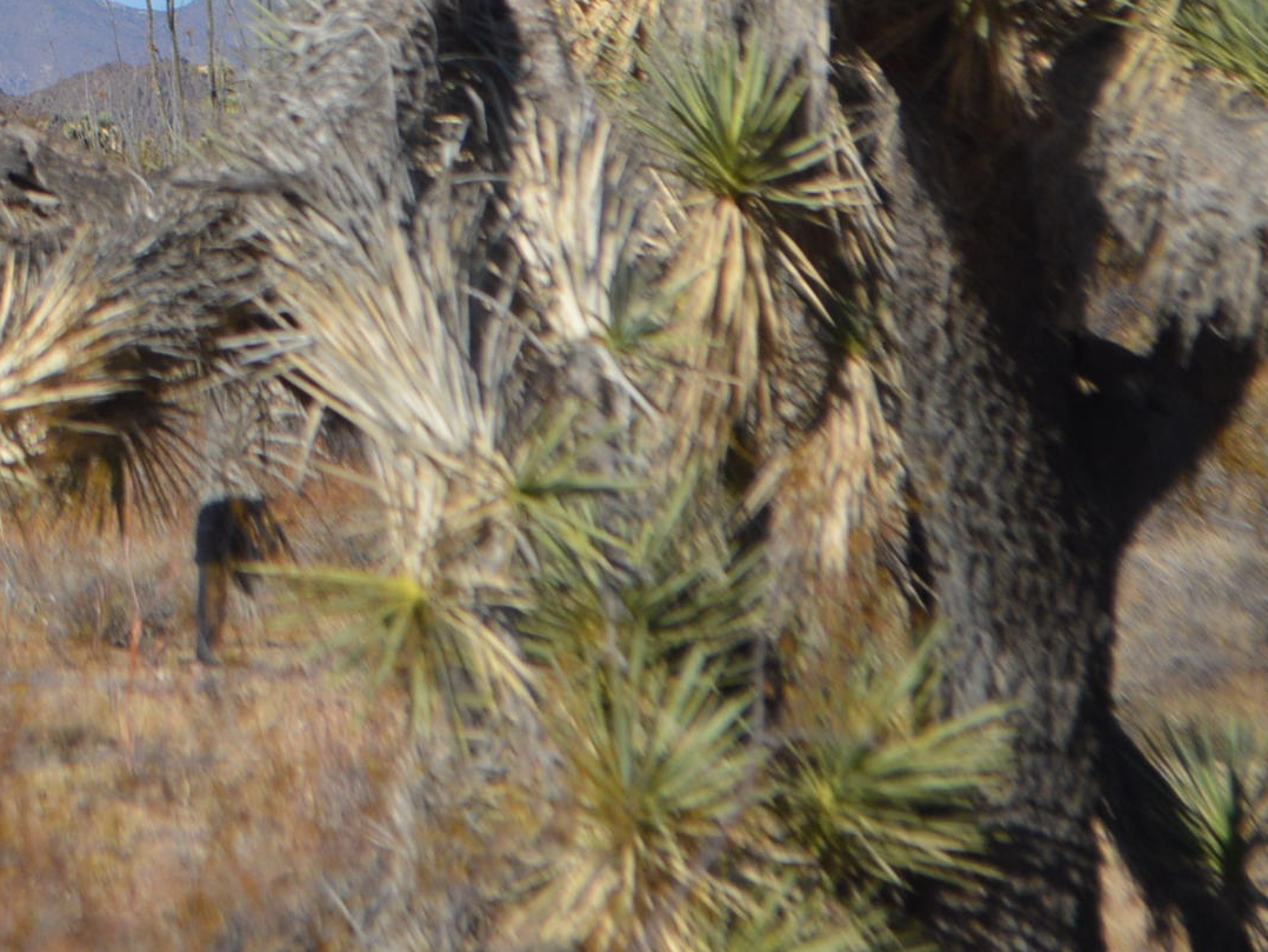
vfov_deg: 6.7
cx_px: -365
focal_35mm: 220
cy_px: -137
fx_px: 8073
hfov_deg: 8.8
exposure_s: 1/2000
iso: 400
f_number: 7.1
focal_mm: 55
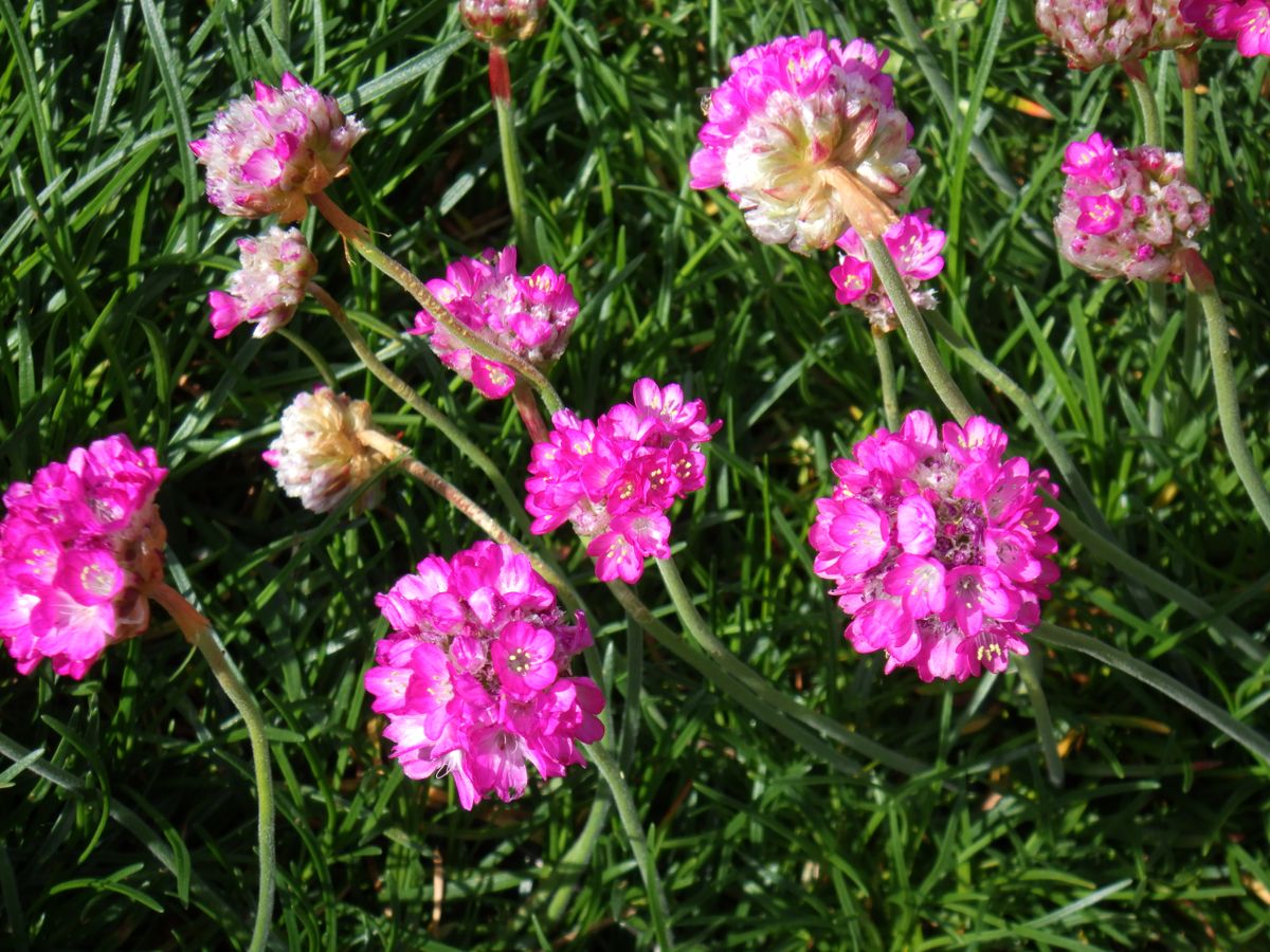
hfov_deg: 14.1
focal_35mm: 140
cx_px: 635
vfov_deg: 10.6
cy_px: 476
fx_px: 5136
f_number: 5.5
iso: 125
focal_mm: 25
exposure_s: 1/320
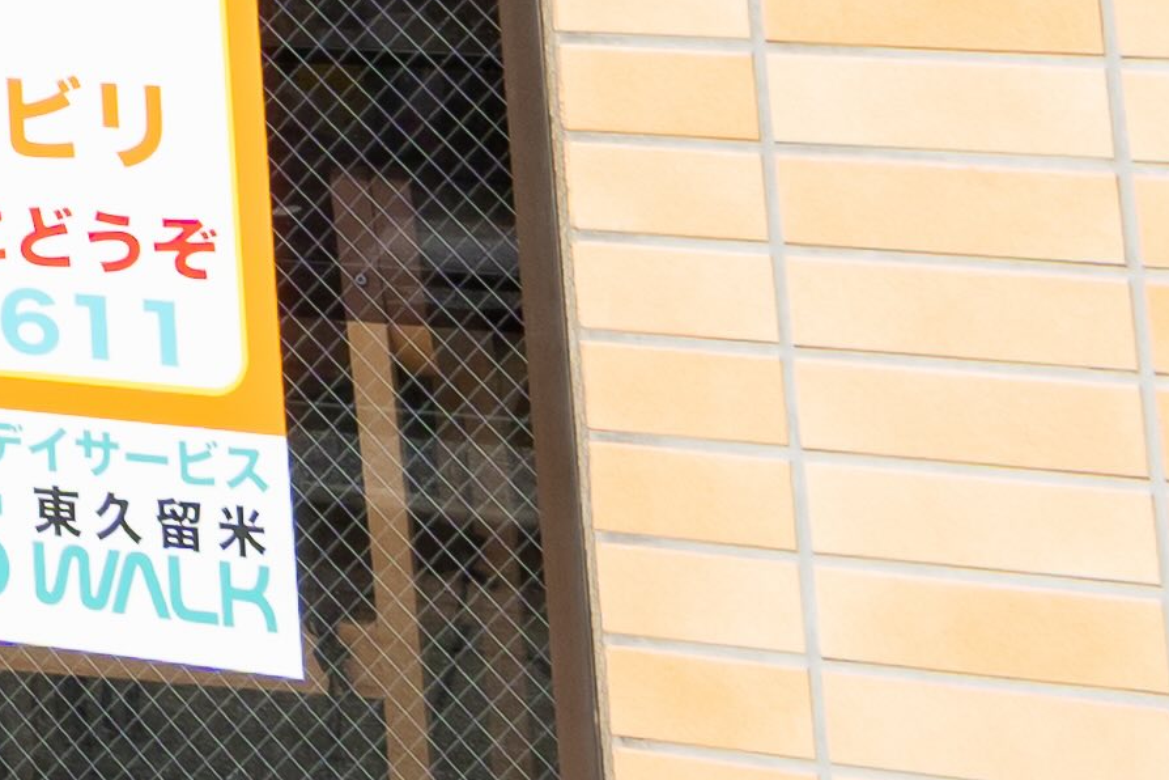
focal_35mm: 161
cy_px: -1649
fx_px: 5228
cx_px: -1679
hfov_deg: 10.8
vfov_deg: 7.4
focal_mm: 24
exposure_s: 1/100
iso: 250
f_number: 7.1
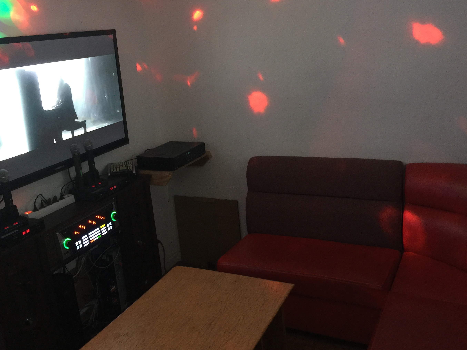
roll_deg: +6.9
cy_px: 152
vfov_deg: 40.6
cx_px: 215
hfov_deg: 52.6
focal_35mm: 35
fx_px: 472
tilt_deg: -14.6
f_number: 2.2
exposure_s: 1/4
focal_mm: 4.15
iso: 64
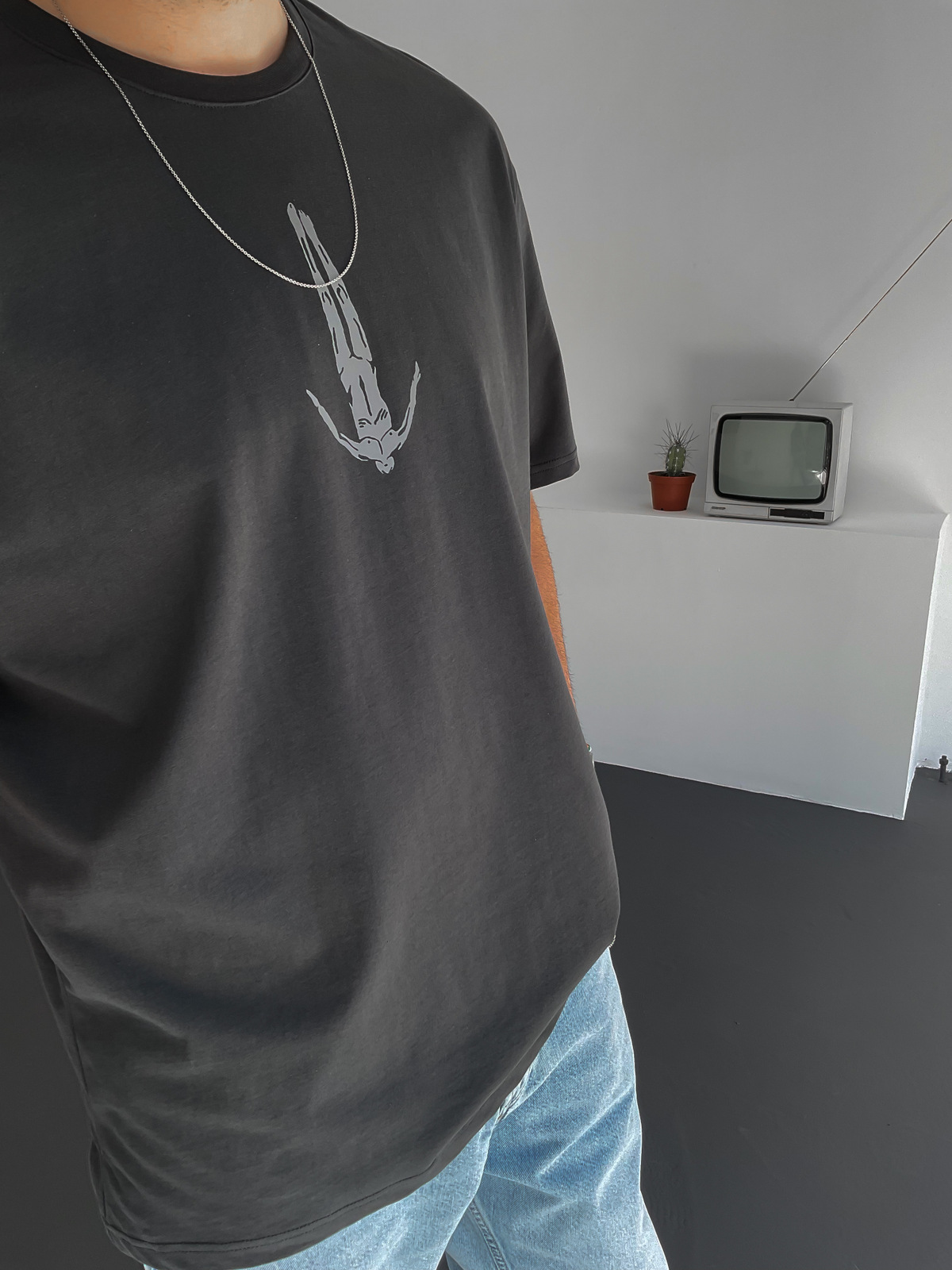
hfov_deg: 48.2
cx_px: 476
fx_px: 1063
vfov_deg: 61.7
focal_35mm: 29
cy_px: 635
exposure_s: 1/125
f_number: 1.8
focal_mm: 3
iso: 16
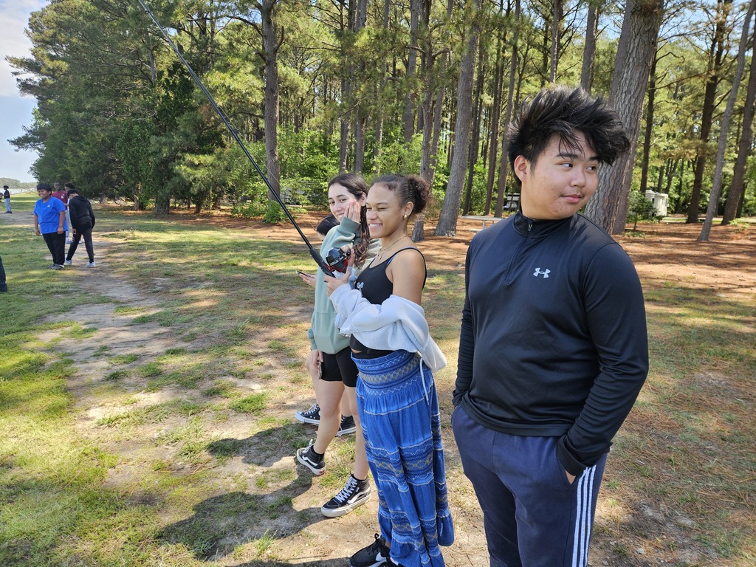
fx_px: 502
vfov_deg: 58.9
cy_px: 284
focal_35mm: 23
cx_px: 378
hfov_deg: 73.9
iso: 80
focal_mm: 5.4
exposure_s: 1/719
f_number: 1.8
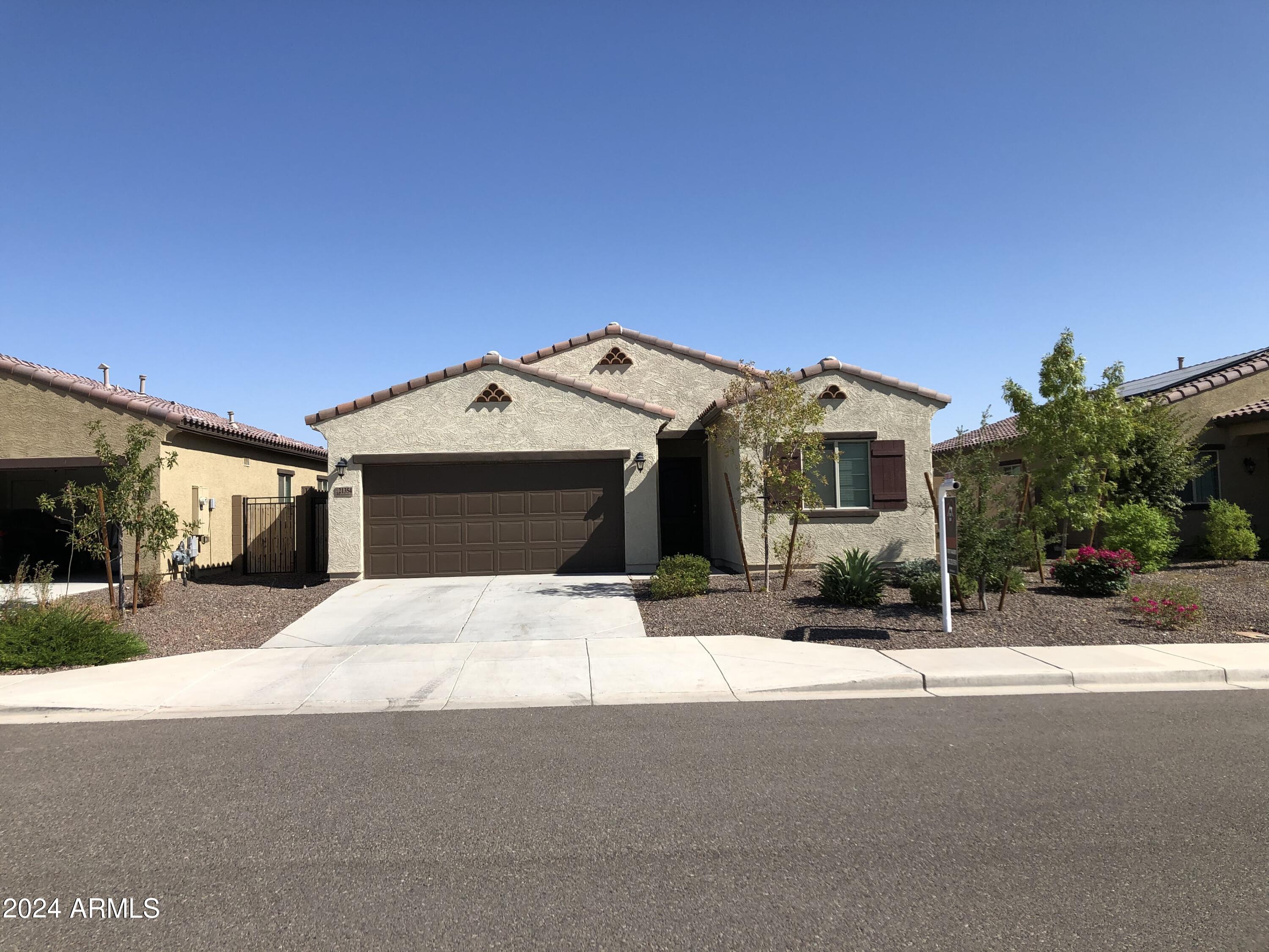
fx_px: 1026
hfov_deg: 63.4
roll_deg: +1.4
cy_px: 476
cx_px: 634
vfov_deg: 49.7
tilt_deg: +2.0
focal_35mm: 28
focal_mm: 3.99
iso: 20
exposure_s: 1/2404
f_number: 1.8
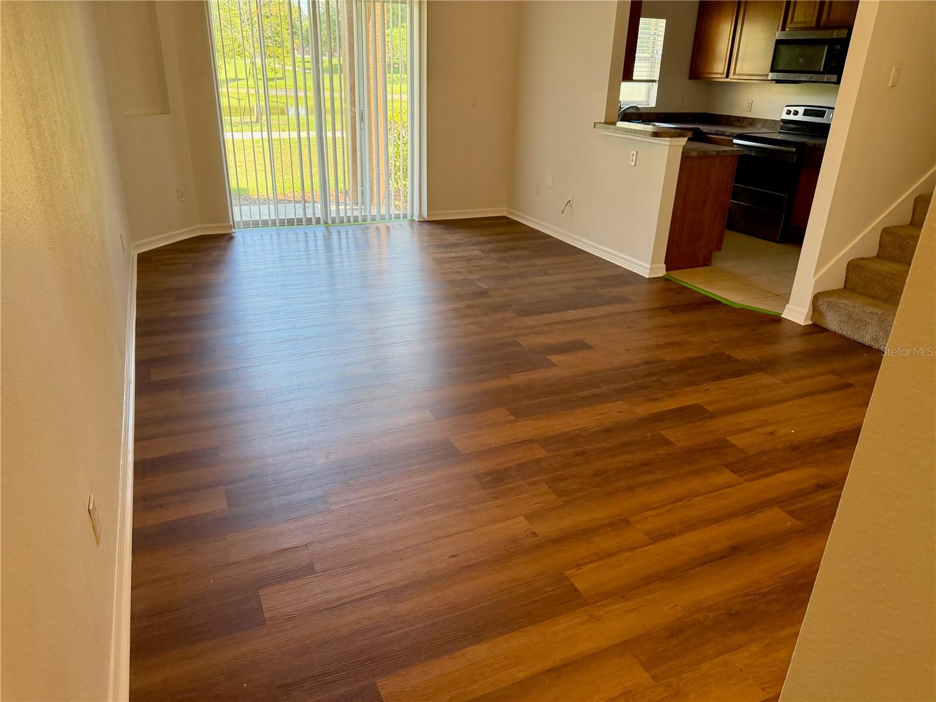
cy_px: 351
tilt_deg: -23.3
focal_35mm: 24
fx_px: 649
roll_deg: -1.4
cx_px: 468
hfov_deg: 71.6
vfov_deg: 56.8
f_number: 1.78
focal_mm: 6.76
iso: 200
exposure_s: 1/230
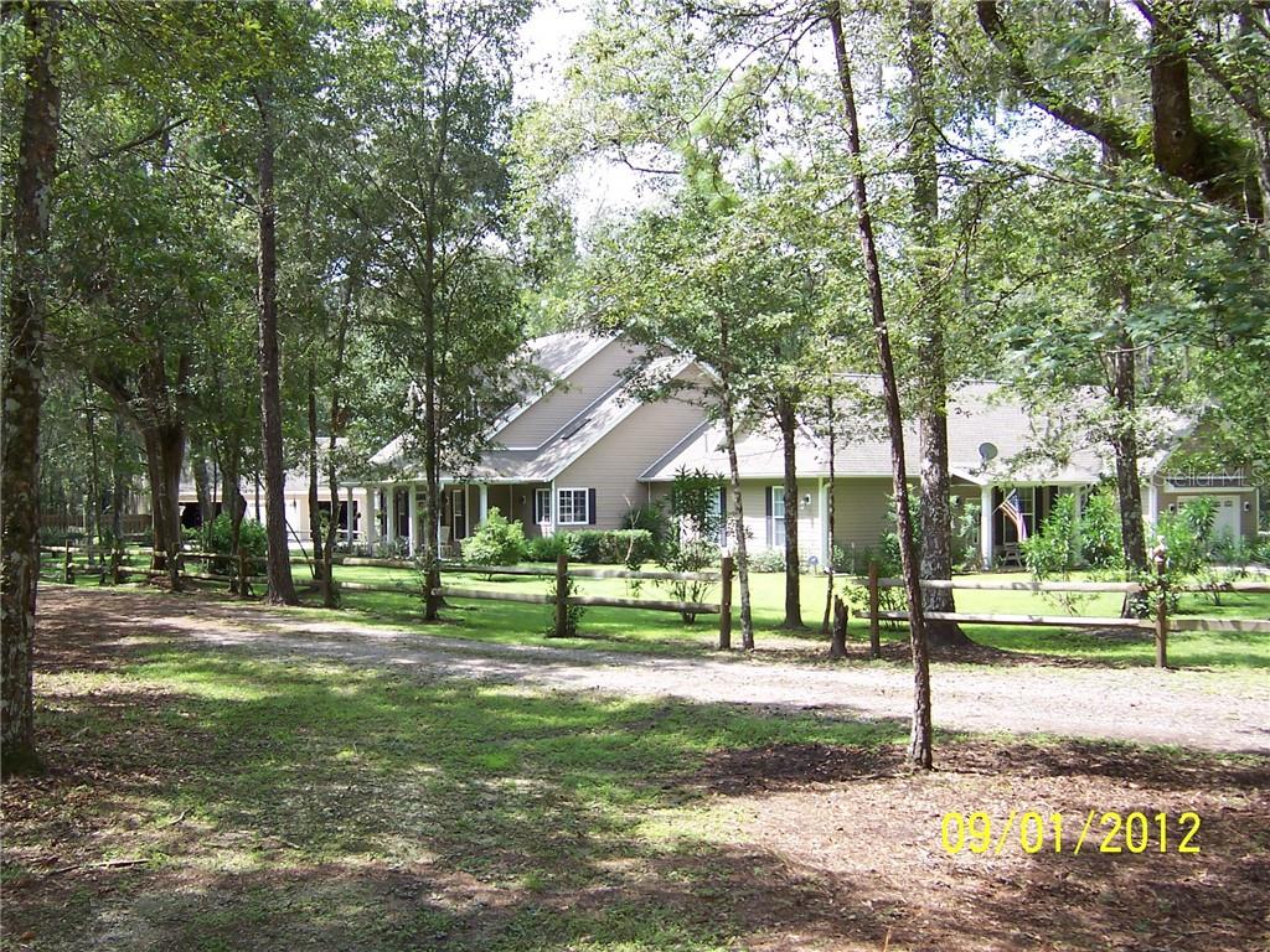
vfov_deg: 39.7
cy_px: 476
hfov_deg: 51.4
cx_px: 635
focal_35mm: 36
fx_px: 1321
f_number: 3.4
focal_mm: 5.6
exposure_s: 1/250
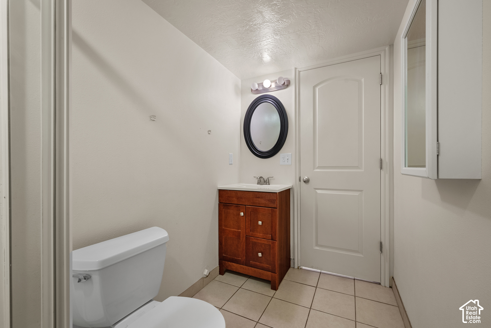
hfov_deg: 100.4
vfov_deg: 77.4
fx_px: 205
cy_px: 164
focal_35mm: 15
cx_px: 246
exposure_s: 2
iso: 500
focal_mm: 15
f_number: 8
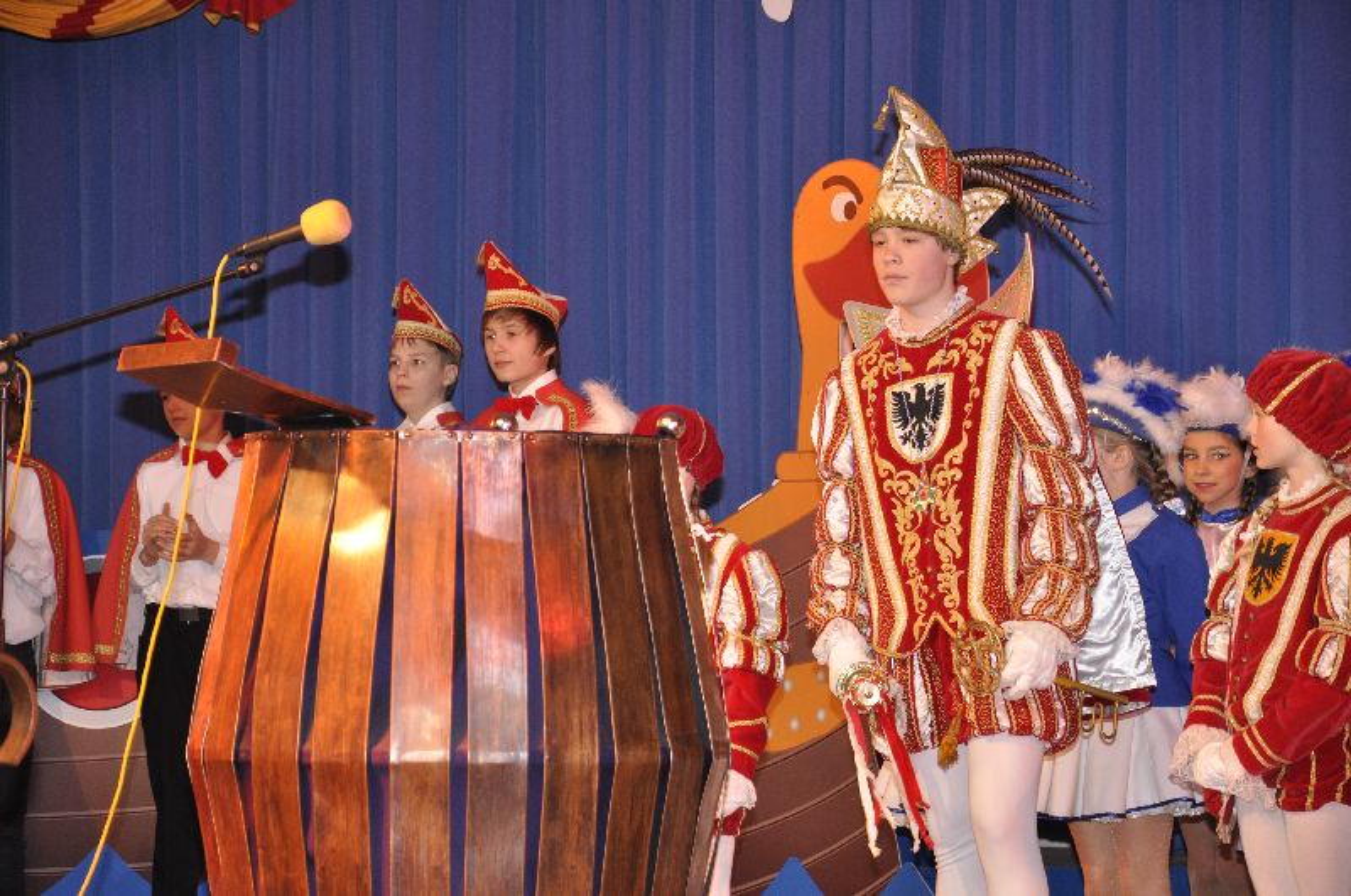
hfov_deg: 13.1
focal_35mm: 158
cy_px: 448
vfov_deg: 8.7
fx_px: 5902
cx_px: 676
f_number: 5.6
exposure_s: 1/60
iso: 560
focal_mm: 105
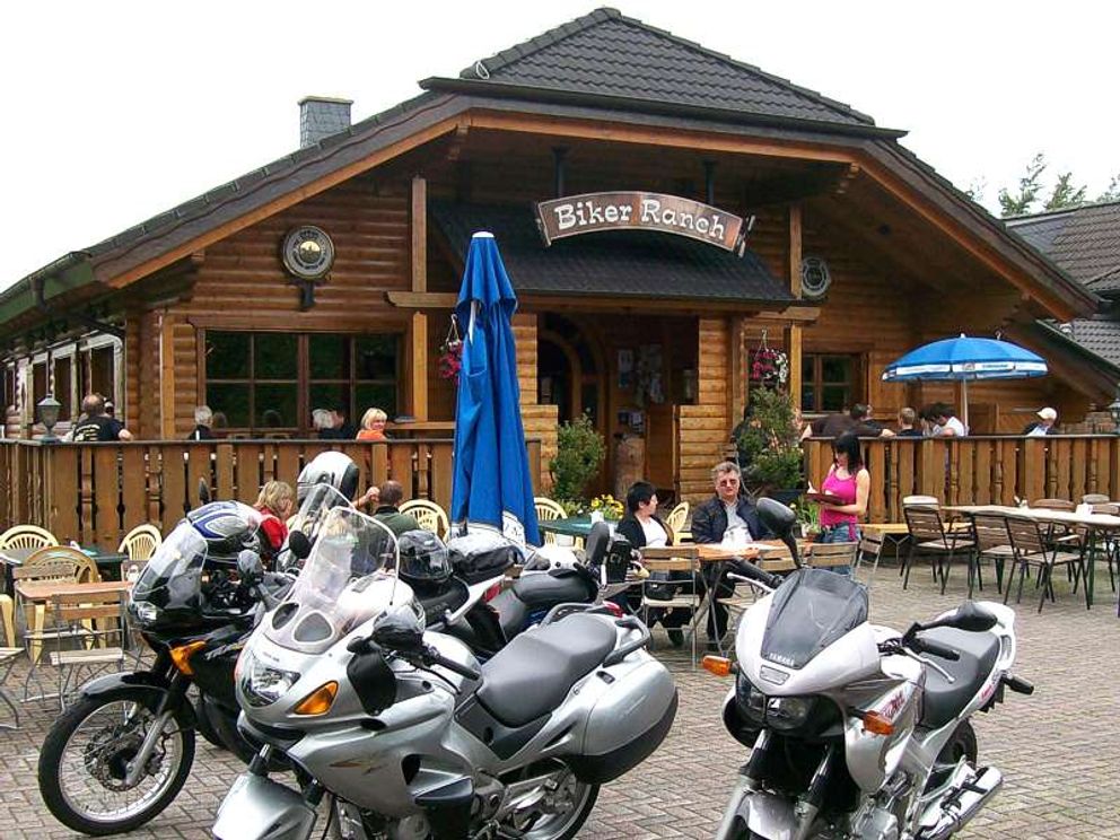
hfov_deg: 51.4
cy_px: 420
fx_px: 1165
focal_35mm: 36
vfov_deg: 39.7
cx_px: 560
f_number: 2.7
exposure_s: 1/564
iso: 80
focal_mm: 6
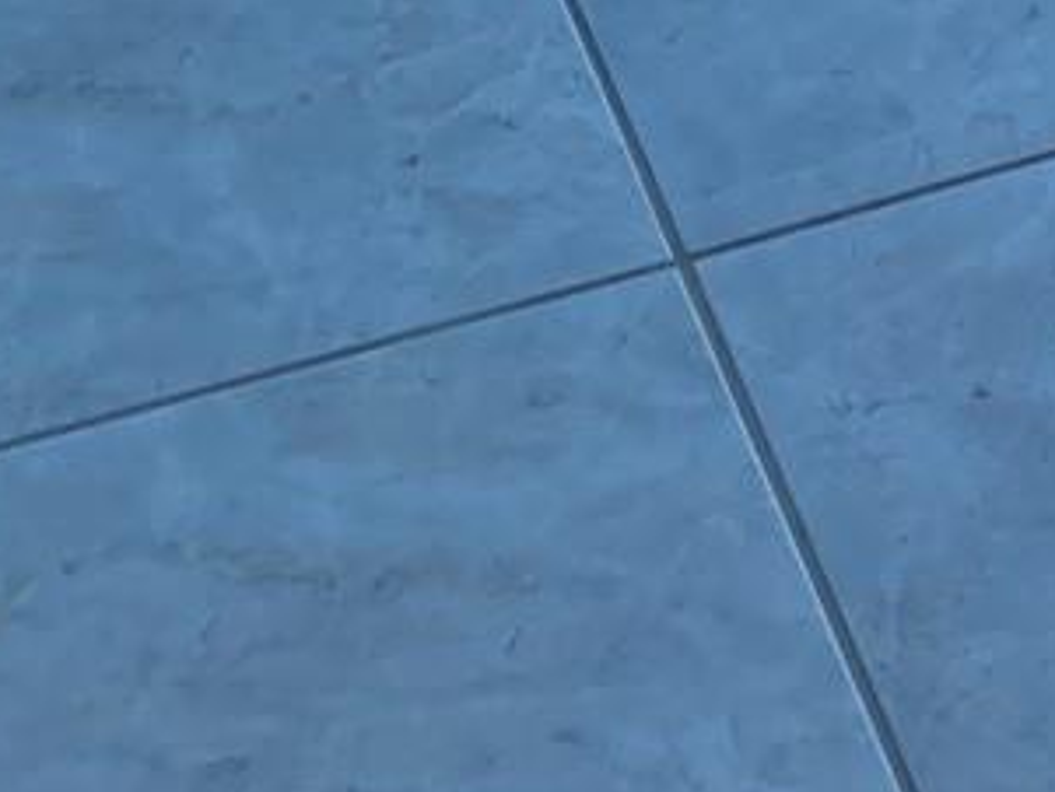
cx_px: 1525
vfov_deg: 9.6
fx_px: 4208
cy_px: -1107
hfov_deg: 13.5
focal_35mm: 138
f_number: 1.8
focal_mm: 4.25
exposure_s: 1/1043
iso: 32
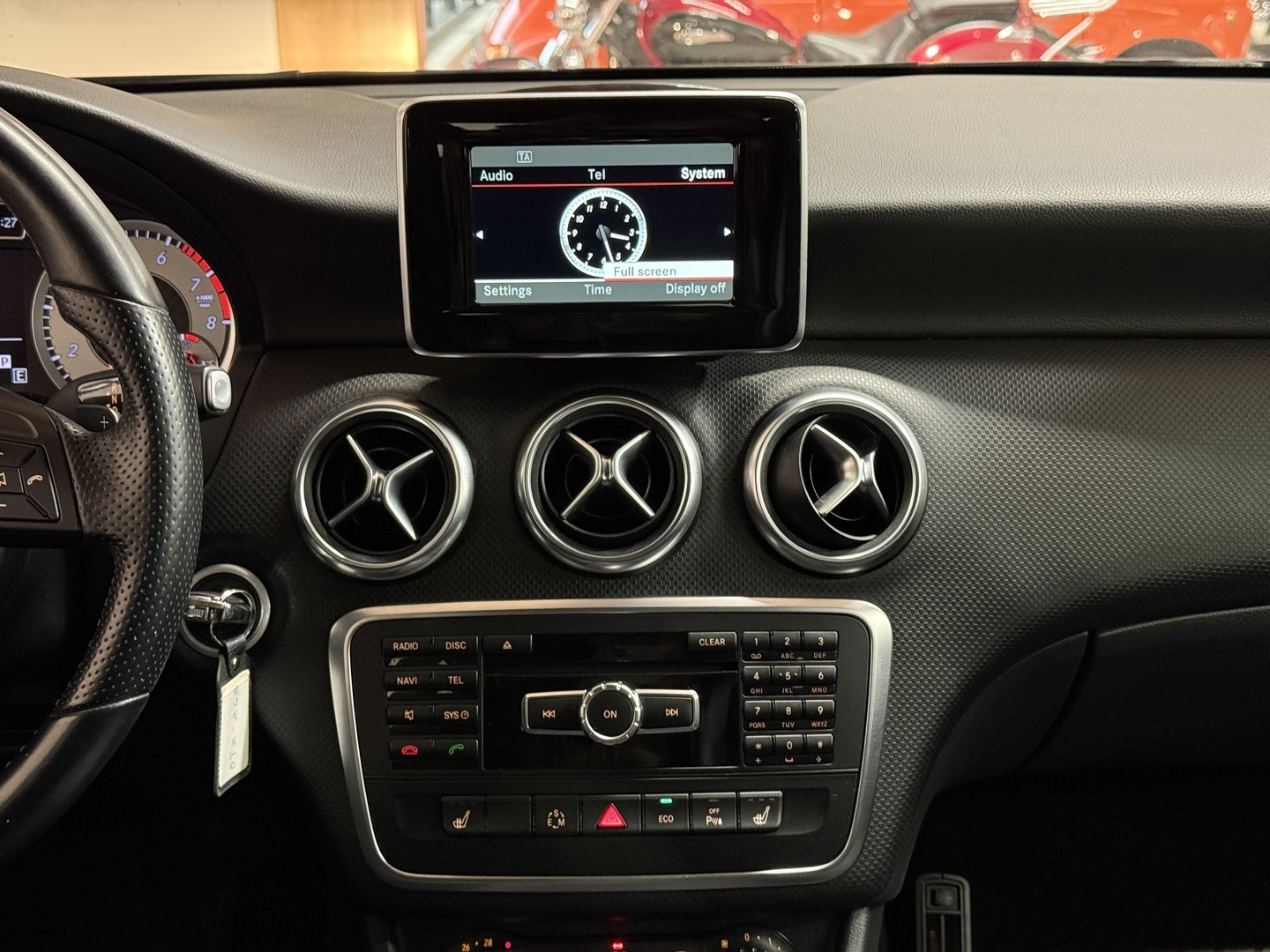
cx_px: 635
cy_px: 476
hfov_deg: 39.7
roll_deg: +1.4
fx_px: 1761
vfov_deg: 30.3
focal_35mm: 48
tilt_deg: -17.2
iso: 400
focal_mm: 6.76
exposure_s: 1/34
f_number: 1.78
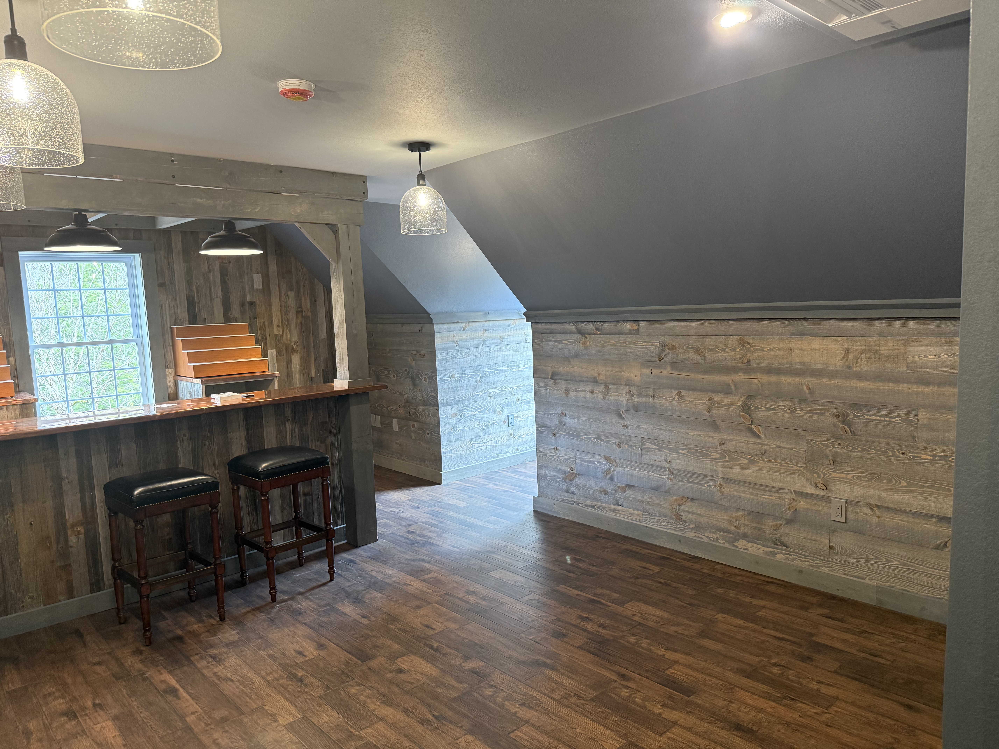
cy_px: 374
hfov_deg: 71.6
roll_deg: +2.3
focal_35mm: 24
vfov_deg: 56.8
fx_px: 693
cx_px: 500
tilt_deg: -6.3
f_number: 1.78
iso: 250
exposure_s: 1/60
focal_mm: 6.76
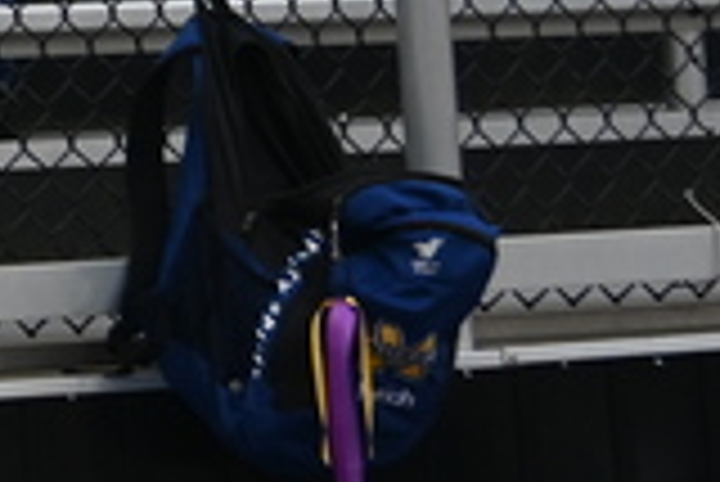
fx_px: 5385
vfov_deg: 5.0
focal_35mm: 269
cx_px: -1282
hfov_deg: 7.0
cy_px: -597
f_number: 4
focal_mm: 28
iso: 250
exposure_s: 1/50
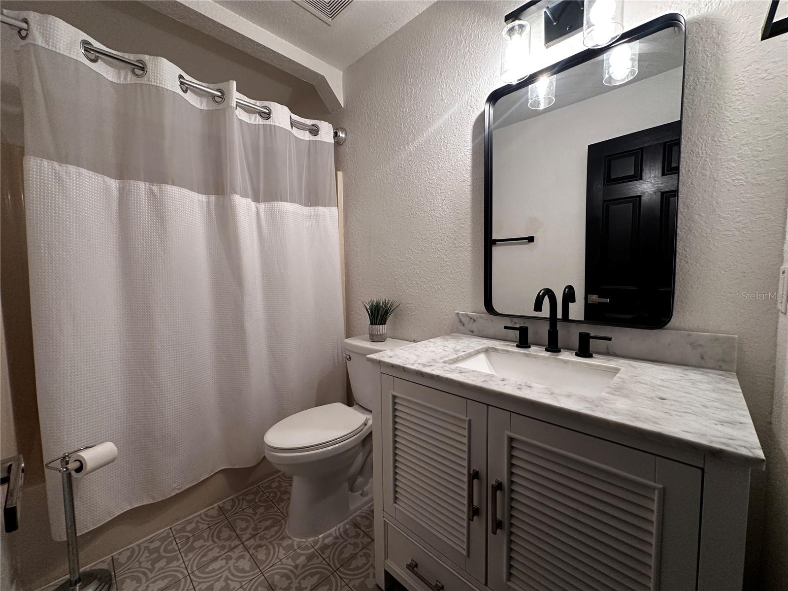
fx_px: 319
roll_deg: +0.3
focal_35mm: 14
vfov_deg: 85.7
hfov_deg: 102.1
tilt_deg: -4.3
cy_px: 296
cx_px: 394
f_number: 2.2
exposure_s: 1/60
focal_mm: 2.22
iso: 250
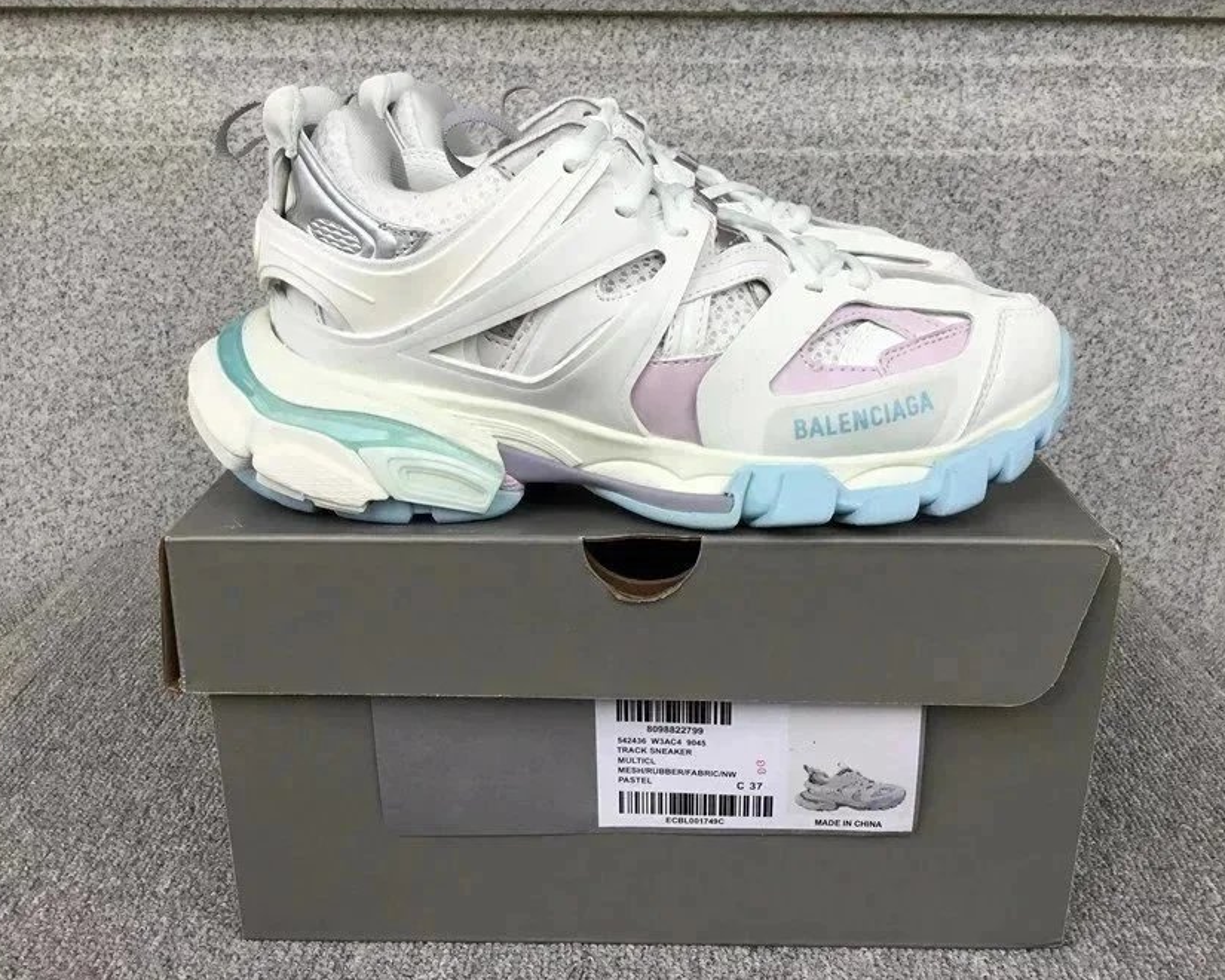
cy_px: 494
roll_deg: -0.3
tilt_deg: -20.5
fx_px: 1196
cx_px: 628
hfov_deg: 54.2
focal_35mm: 33
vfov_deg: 44.5
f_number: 2.4
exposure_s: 1/100
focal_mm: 3.3
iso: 25
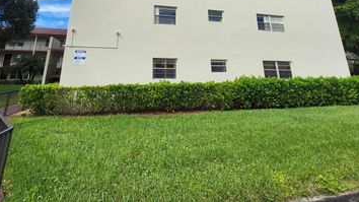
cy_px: 13
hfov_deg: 86.6
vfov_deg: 48.6
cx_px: 169
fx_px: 190
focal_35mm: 20
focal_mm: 1.74
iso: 40
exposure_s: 1/1437
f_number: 2.2
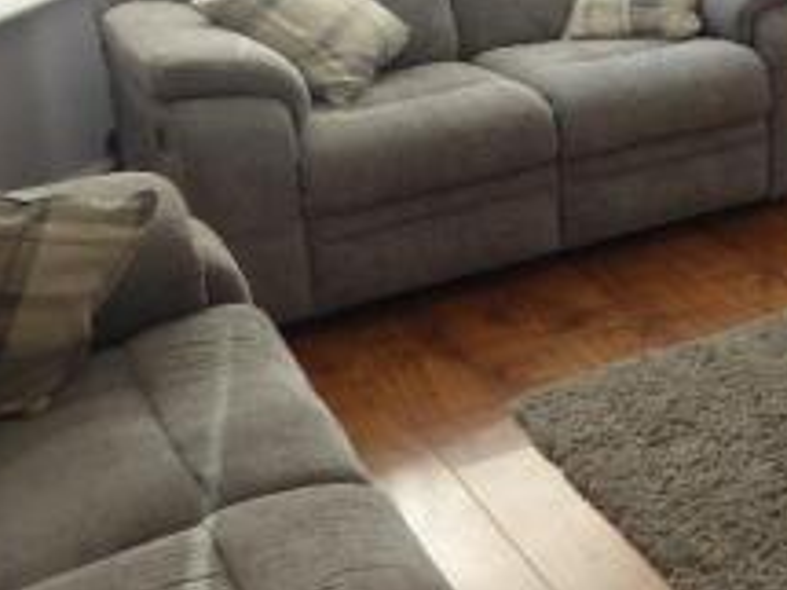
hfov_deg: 26.8
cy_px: -9
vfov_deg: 21.7
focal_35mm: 65
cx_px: 913
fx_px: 1477
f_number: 3.3
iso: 100
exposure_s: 1/80
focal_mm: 4.3
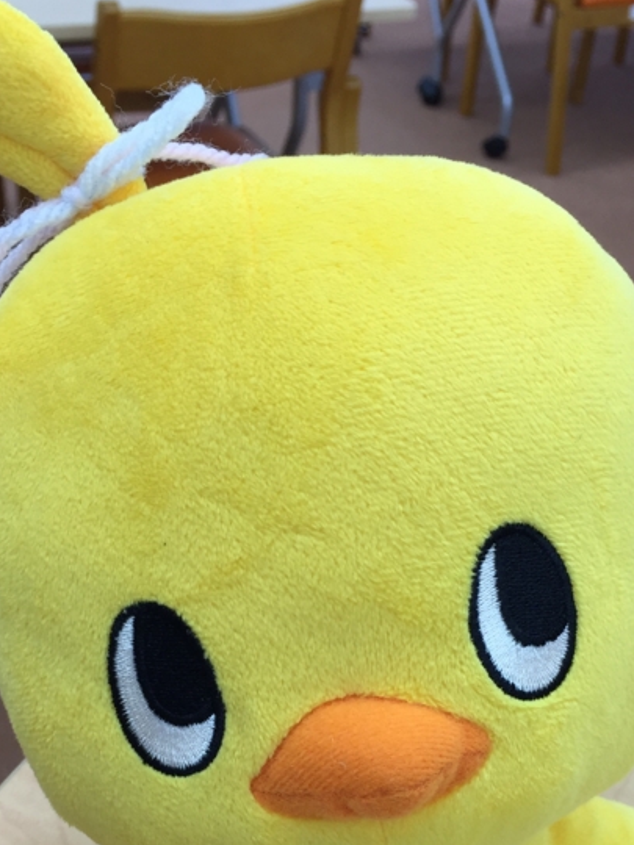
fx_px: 1343
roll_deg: -4.0
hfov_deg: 26.6
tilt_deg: -40.6
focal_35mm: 55
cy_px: 693
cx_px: 330
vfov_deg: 33.8
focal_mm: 4.15
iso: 32
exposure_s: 1/60
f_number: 2.2
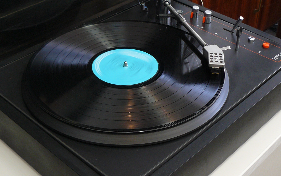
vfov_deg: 22.4
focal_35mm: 58
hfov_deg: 35.1
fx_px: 444
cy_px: 90
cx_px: 142
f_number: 3.2
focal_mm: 6
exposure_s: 1/8
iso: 100
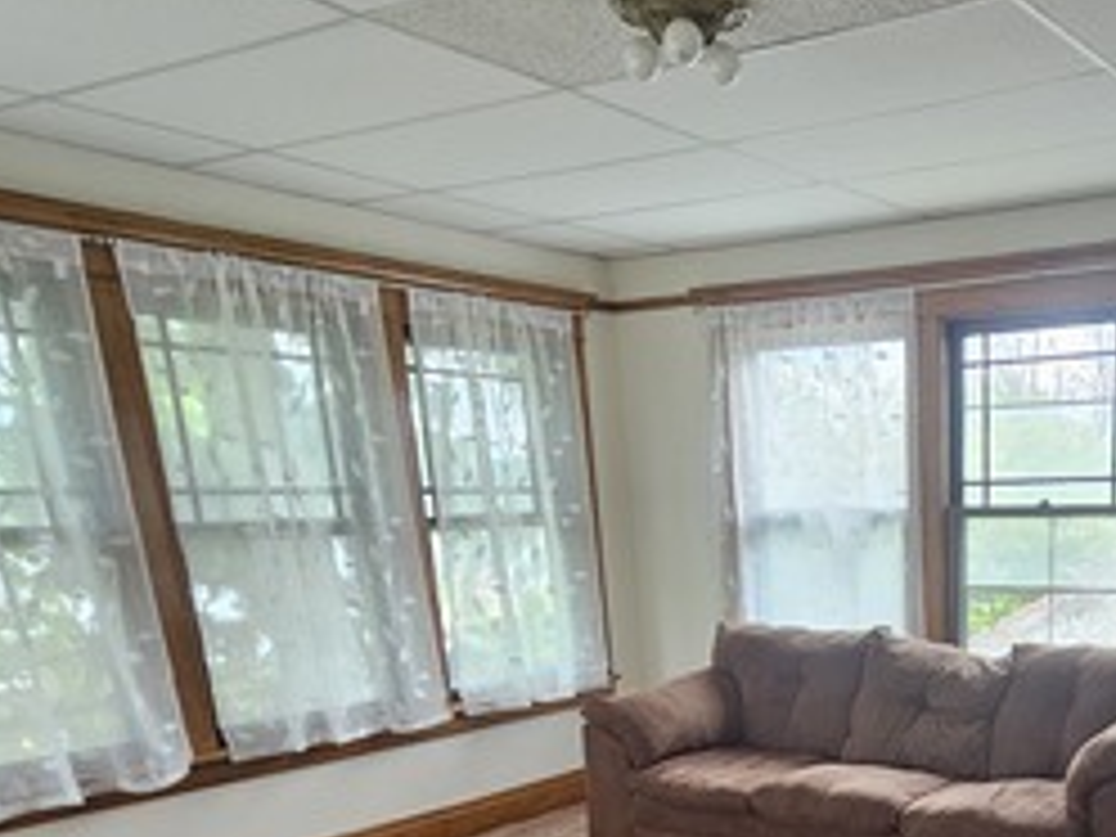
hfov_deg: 49.2
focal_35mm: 35
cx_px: 911
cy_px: 918
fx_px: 1128
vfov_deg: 35.0
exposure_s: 1/60
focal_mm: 2.2
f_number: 2.2
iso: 125
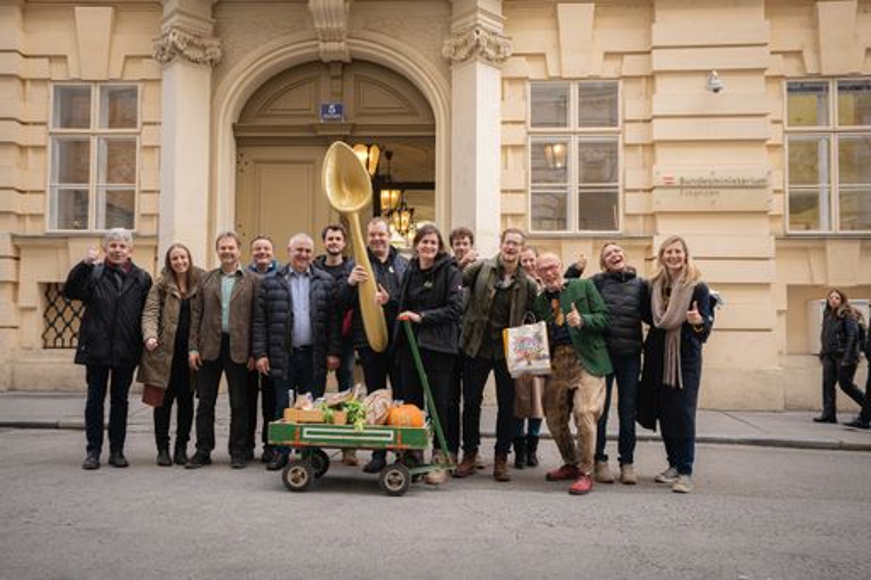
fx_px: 750
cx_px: 436
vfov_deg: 42.3
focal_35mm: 31
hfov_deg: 60.3
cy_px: 290
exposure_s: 1/320
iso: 800
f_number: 5
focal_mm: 31
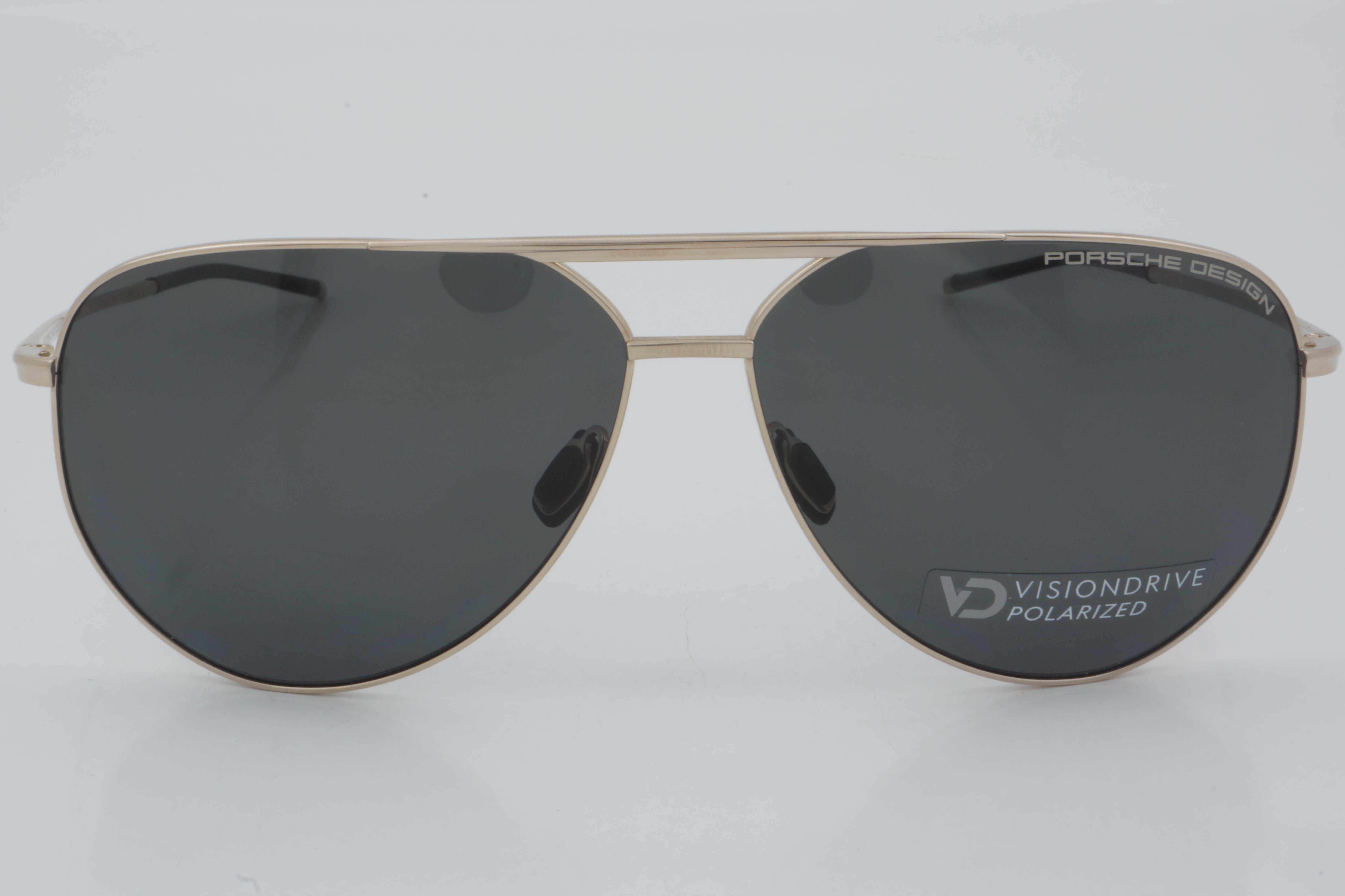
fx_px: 2802
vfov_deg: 18.2
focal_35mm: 75
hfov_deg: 27.0
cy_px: 448
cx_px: 672
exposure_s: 1/3
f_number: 32
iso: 100
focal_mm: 50
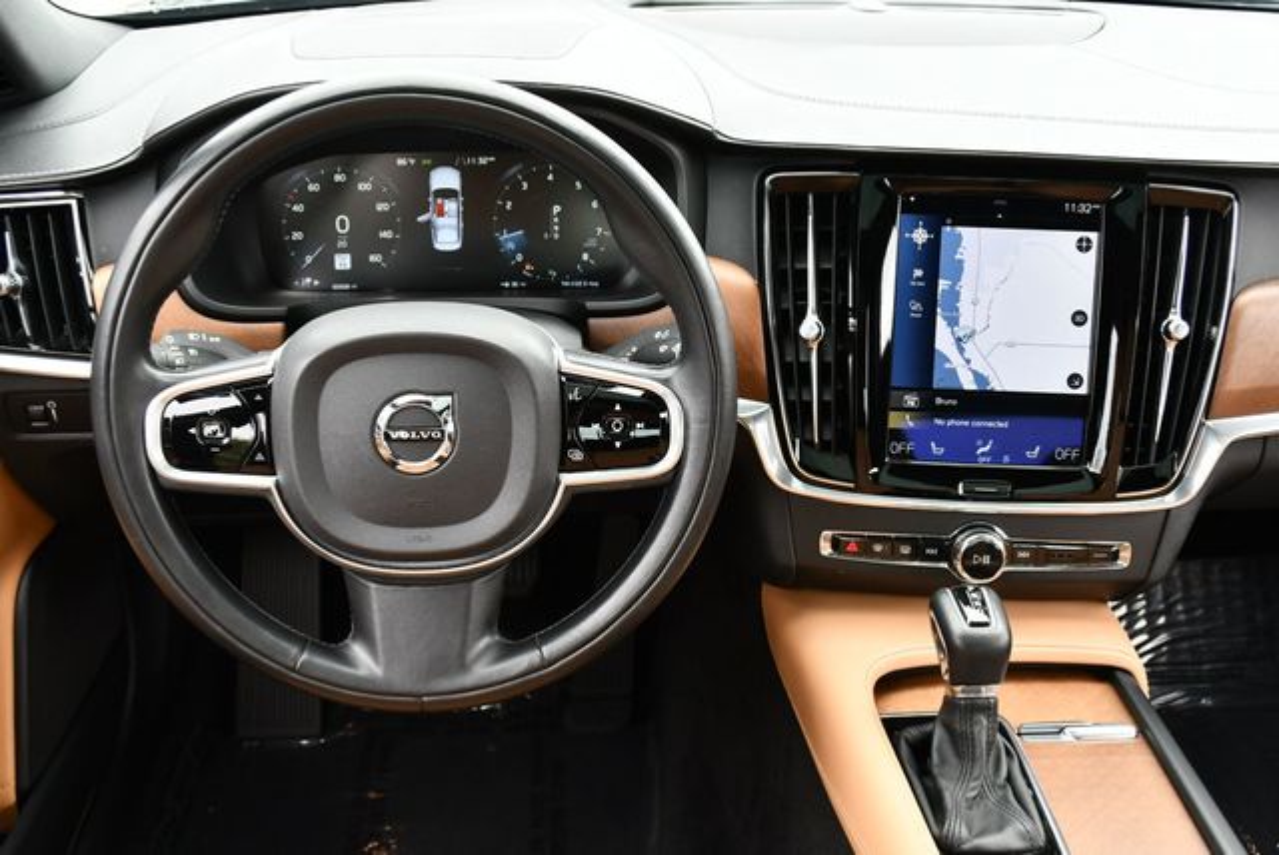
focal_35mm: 36
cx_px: 640
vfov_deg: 36.9
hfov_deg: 53.1
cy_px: 428
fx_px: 1280
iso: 400
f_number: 4
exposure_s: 1/250
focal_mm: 18
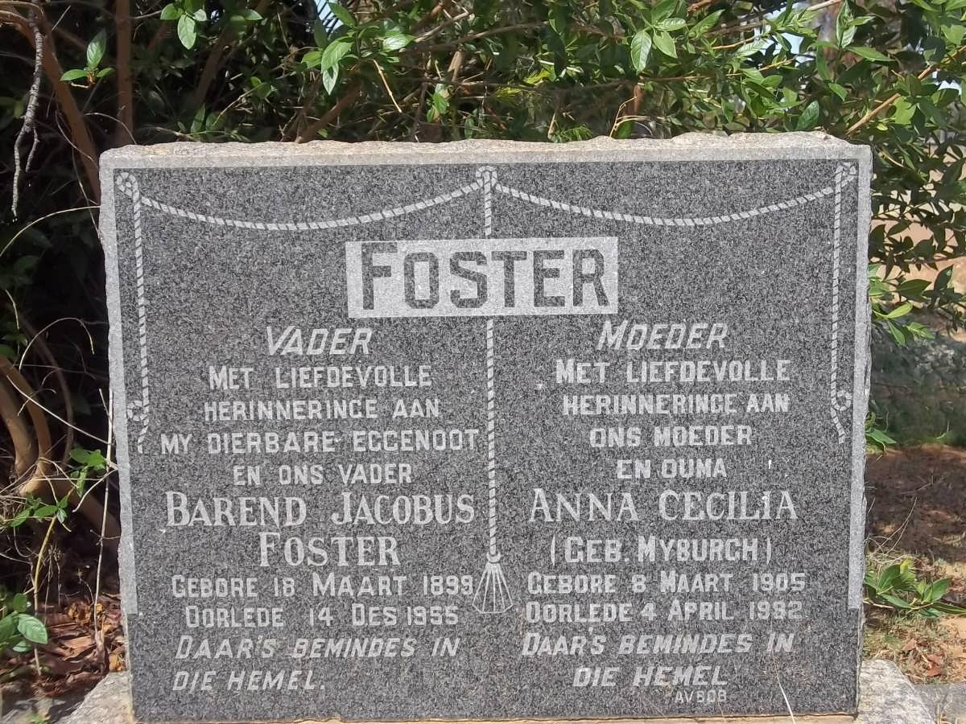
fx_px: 1395
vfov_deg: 29.1
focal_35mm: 50
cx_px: 483
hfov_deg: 38.2
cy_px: 362
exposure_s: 1/500
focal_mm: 8.8
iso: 80
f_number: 3.6
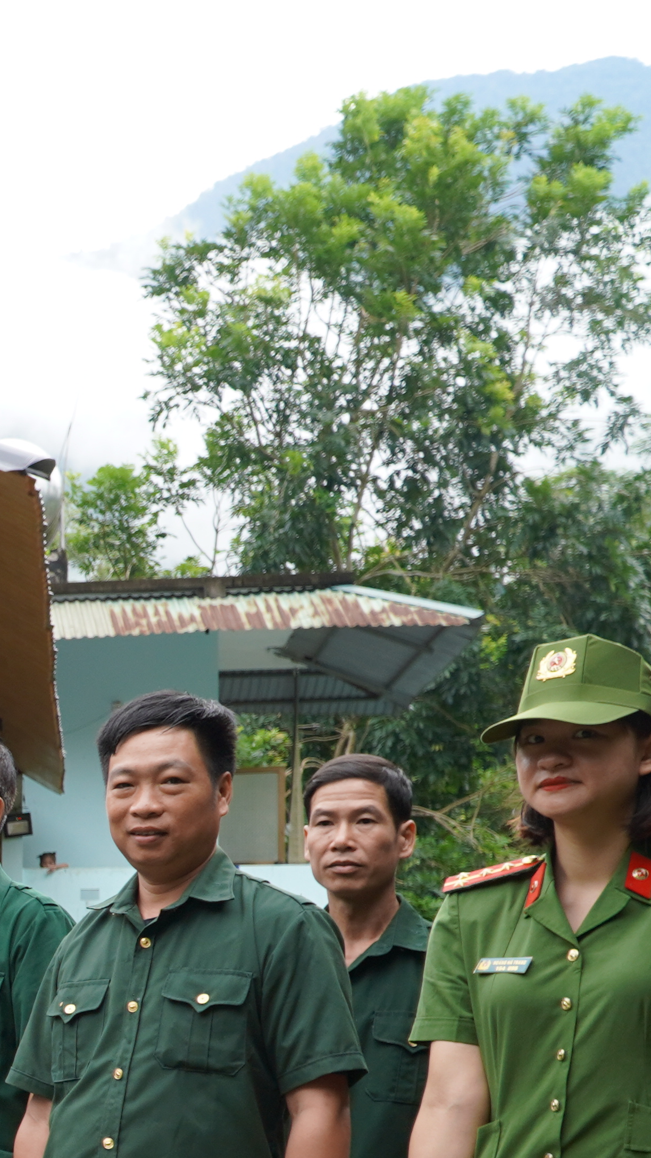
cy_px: 1056
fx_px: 2394
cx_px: -644
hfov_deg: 13.4
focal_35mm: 78
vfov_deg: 26.2
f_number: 4
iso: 200
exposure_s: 1/160
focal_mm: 18
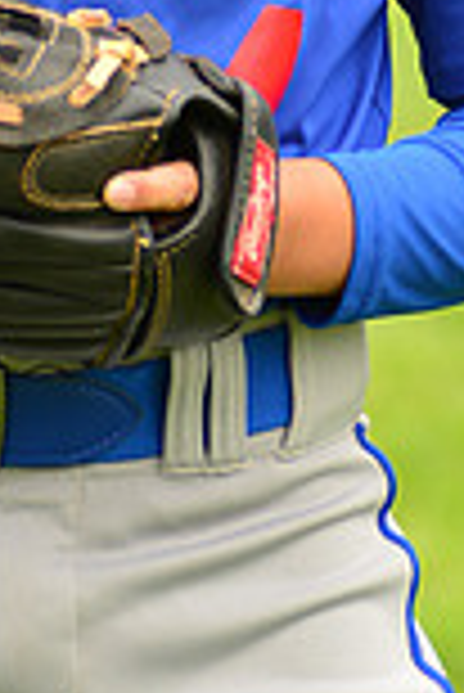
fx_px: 11612
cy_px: -387
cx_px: 241
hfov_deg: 2.3
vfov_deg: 3.4
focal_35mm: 602
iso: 160
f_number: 5
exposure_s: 1/250
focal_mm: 160
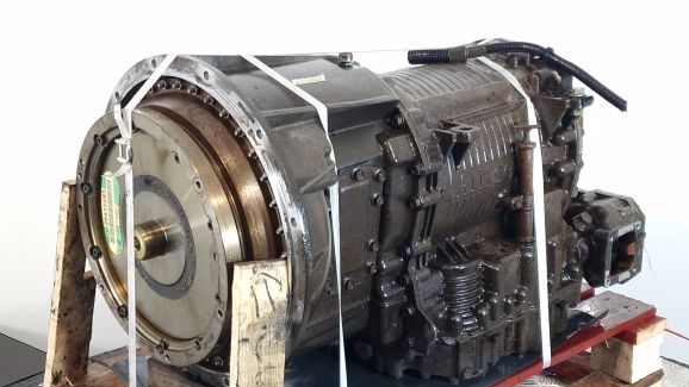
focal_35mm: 26
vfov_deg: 44.2
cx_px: 356
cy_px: 224
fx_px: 475
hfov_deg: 71.9
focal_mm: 6.4
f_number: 1.8
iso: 100
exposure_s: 1/50
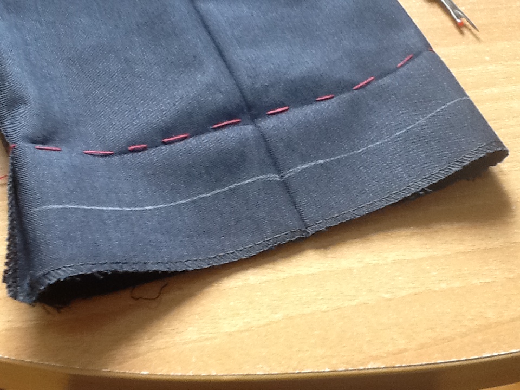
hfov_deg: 42.9
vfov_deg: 32.9
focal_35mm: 44
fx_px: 661
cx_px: 260
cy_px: 195
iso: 80
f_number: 2.4
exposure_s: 1/30
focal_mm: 2.03
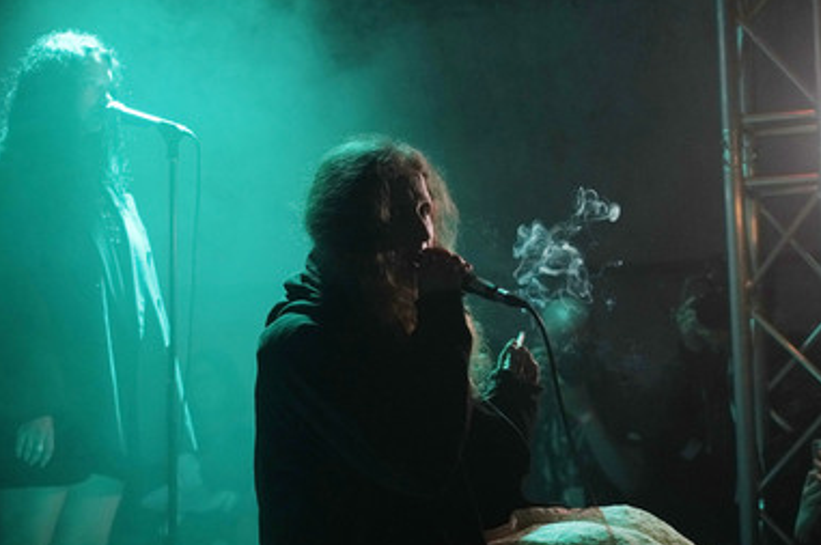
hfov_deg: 31.4
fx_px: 1458
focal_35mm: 64
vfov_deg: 21.2
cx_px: 464
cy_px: 297
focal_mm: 54
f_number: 4
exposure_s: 1/125
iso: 3200
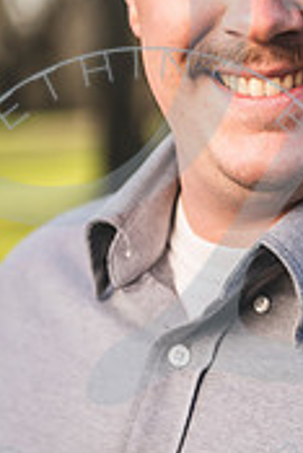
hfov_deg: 7.6
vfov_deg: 11.4
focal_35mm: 180
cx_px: 264
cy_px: 91
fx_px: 2268
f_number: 2.8
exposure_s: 1/400
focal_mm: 70
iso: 100
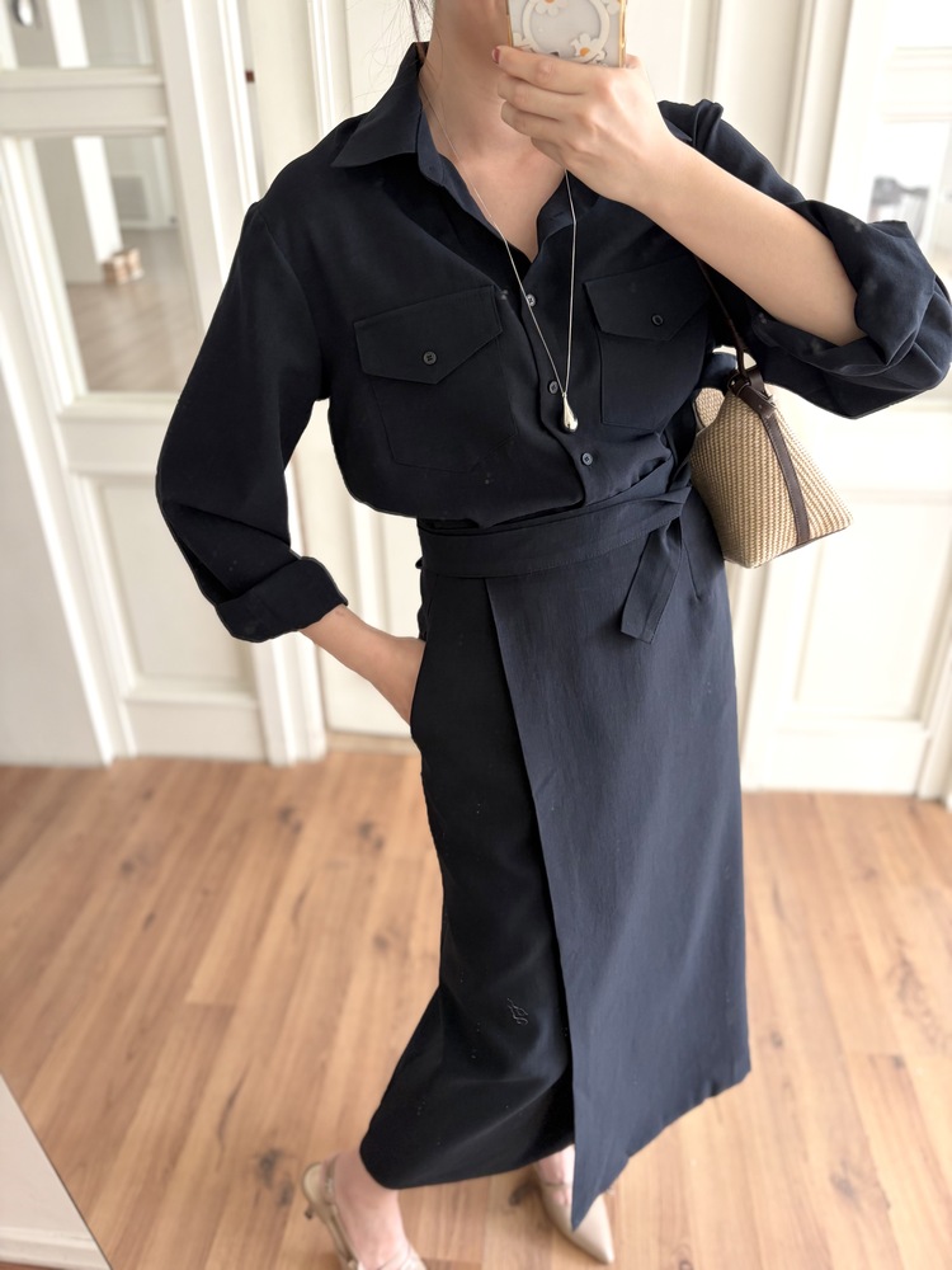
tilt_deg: -39.5
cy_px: 635
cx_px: 476
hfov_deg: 53.1
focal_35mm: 26
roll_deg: +1.8
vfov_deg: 67.3
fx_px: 953
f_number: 1.6
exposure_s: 1/75
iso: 125
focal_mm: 5.96
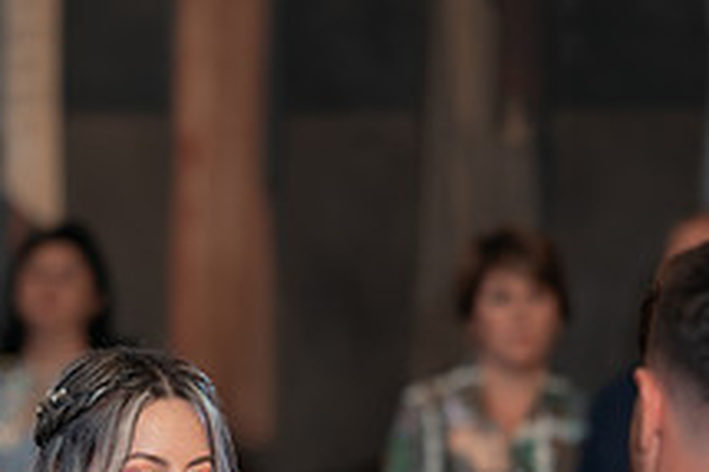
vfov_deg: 6.0
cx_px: 195
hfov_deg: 9.0
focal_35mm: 229
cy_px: 522
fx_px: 4506
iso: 1600
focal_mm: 85
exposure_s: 1/200
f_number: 1.8
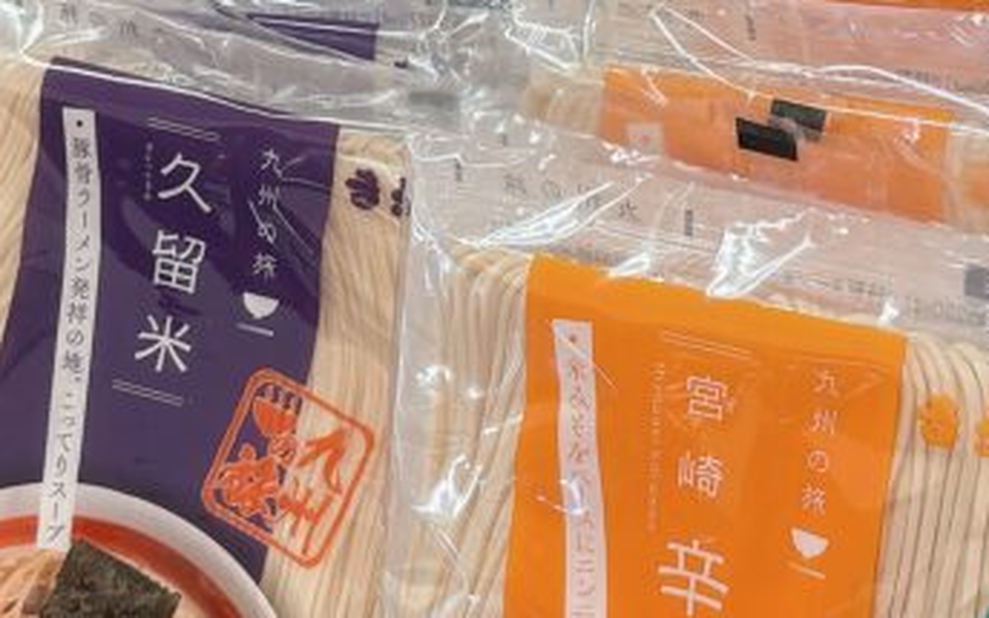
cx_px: 641
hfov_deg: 26.7
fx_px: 2075
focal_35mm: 77
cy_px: 112
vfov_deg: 16.8
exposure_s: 1/65
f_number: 1.6
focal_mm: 5.96
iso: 80
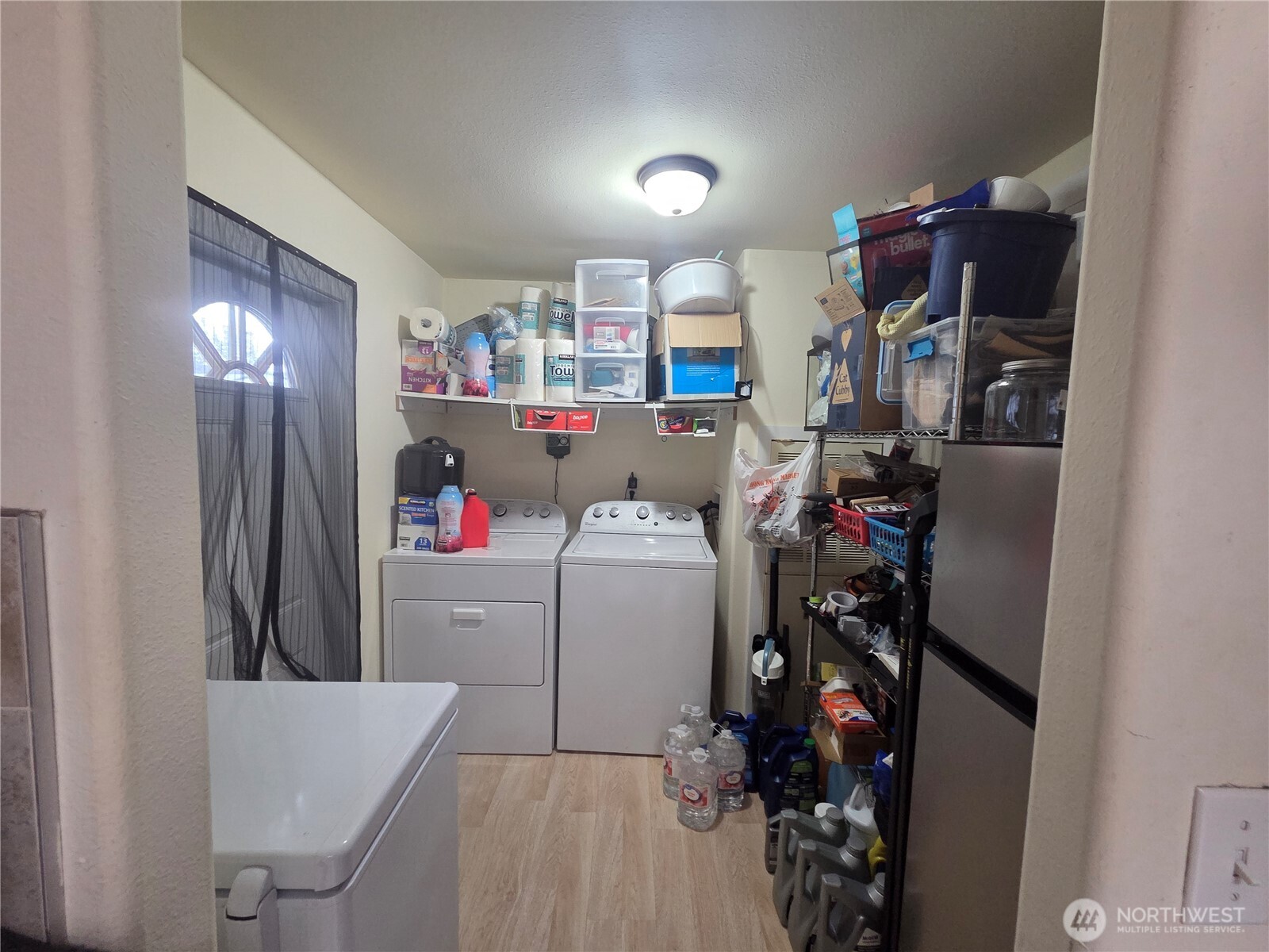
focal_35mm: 13
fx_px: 477
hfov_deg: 106.2
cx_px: 634
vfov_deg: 89.9
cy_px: 476
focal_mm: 2.2
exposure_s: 1/60
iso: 500
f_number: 2.2
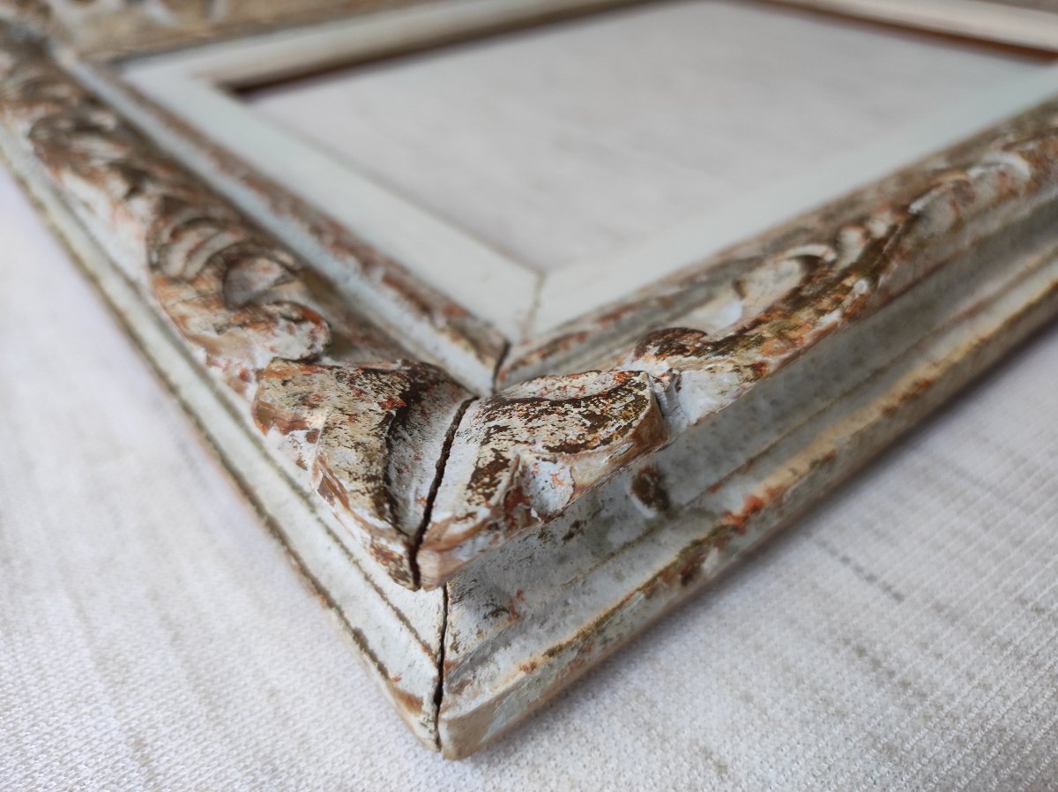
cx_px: 529
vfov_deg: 54.8
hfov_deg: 69.4
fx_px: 763
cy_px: 396
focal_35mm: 25
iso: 349
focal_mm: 4.7
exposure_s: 1/50
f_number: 1.79
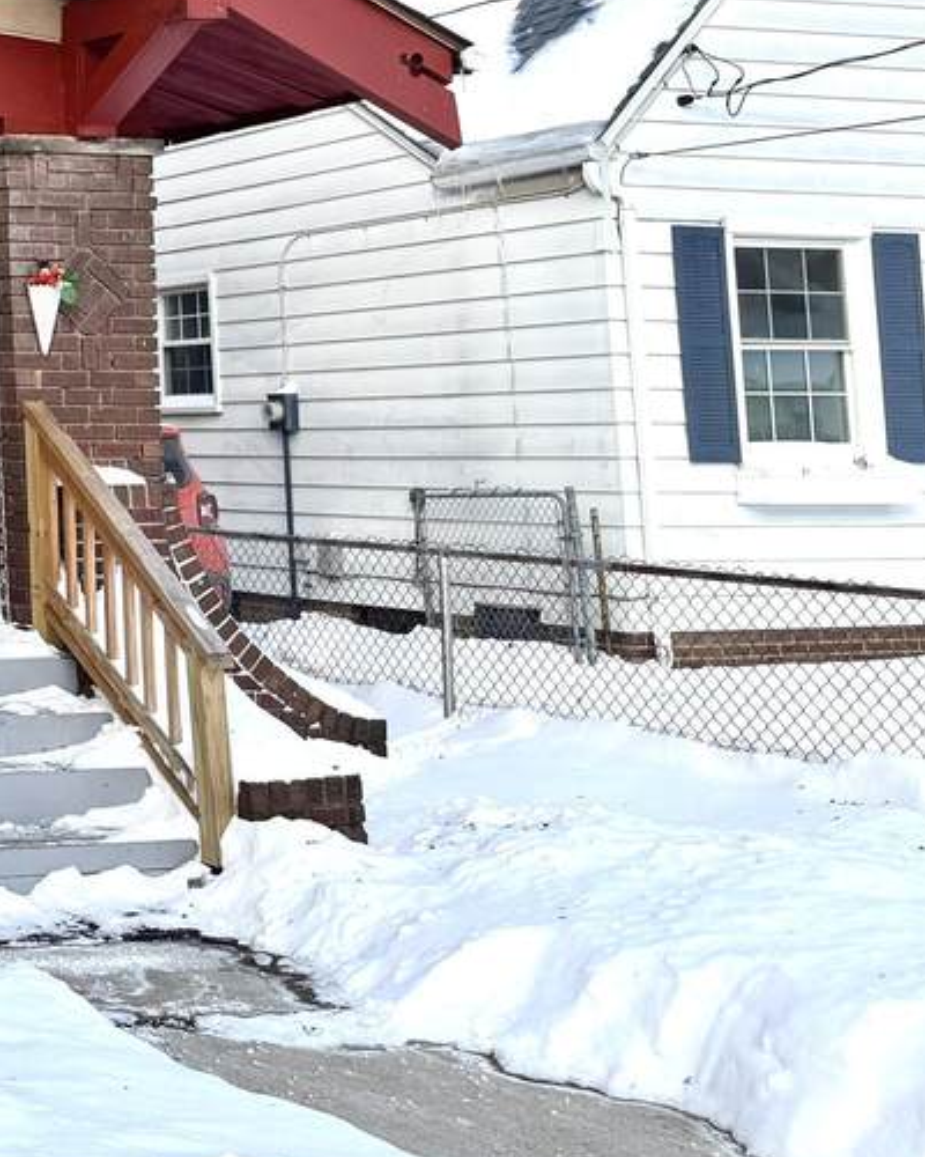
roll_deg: +0.9
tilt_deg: +5.1
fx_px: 2053
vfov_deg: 30.5
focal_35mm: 60
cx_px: -539
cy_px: 185
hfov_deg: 20.8
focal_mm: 6.76
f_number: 1.78
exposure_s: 1/1869
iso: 80
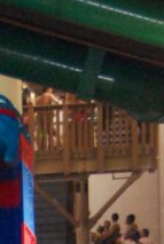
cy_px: 565
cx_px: -138
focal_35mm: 396
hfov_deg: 3.5
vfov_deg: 5.1
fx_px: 2695
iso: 1400
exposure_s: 1/60
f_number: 5
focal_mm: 55
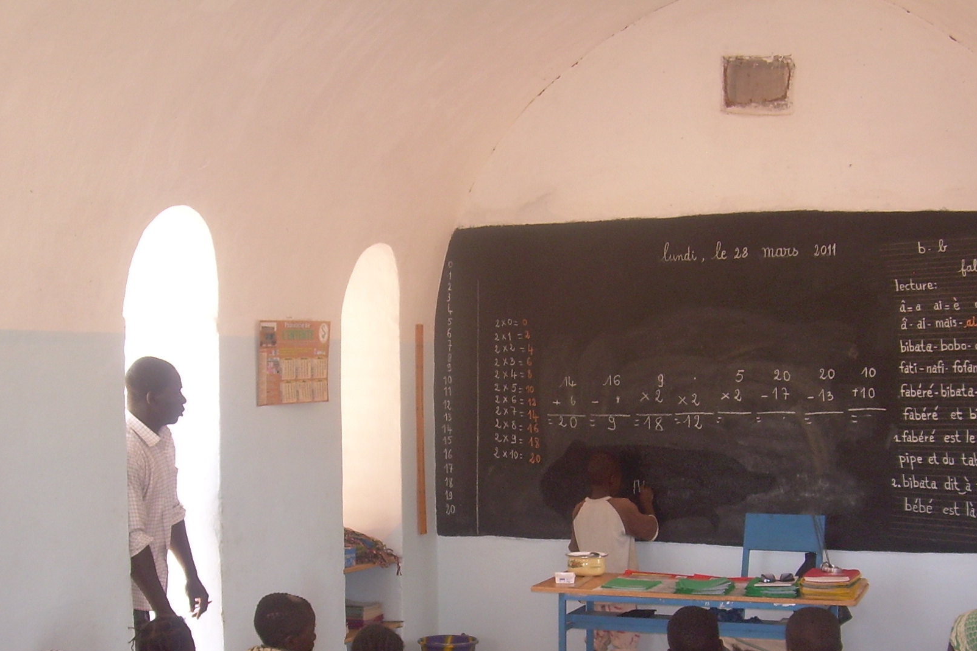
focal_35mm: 56
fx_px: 1520
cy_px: 509
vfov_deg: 23.9
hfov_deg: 35.6
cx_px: 486
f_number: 2.8
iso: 50
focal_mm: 6.3
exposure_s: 1/30
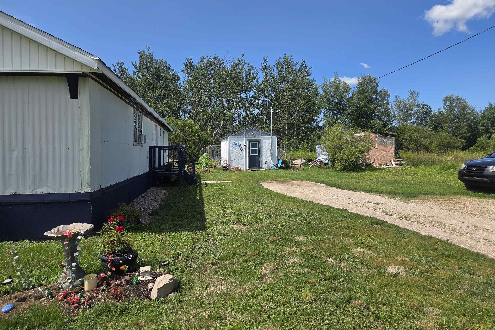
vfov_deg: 53.0
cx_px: 247
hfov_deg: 73.7
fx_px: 330
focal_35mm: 24
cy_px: 147
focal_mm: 5.4
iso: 80
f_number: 1.8
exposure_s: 1/5261
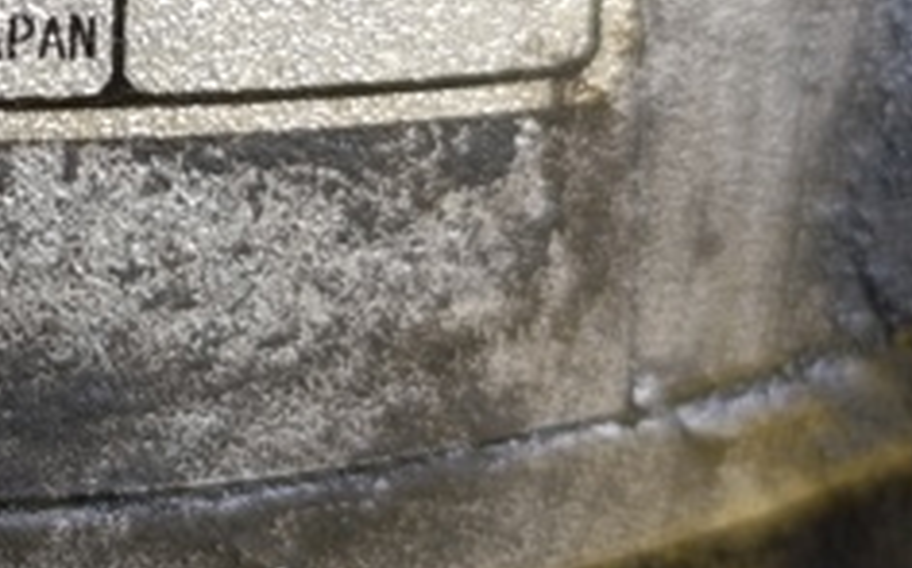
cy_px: -193
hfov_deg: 15.3
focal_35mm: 132
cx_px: -145
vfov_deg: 9.7
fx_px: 3278
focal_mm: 6.14
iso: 125
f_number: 1.6
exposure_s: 1/99.9
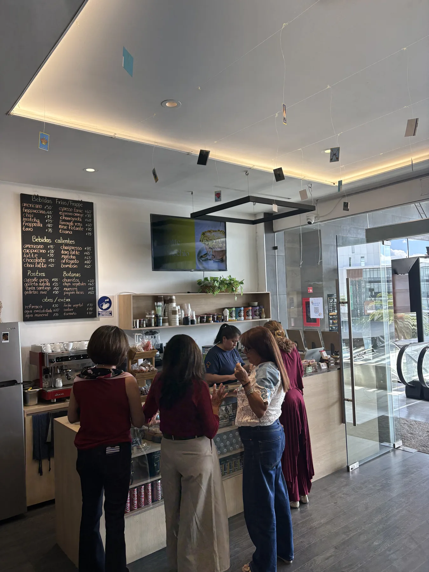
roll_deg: +1.1
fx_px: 430
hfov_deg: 53.1
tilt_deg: +1.0
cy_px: 286
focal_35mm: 26
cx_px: 214
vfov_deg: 67.3
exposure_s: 1/120
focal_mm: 5.96
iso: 100
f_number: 1.6
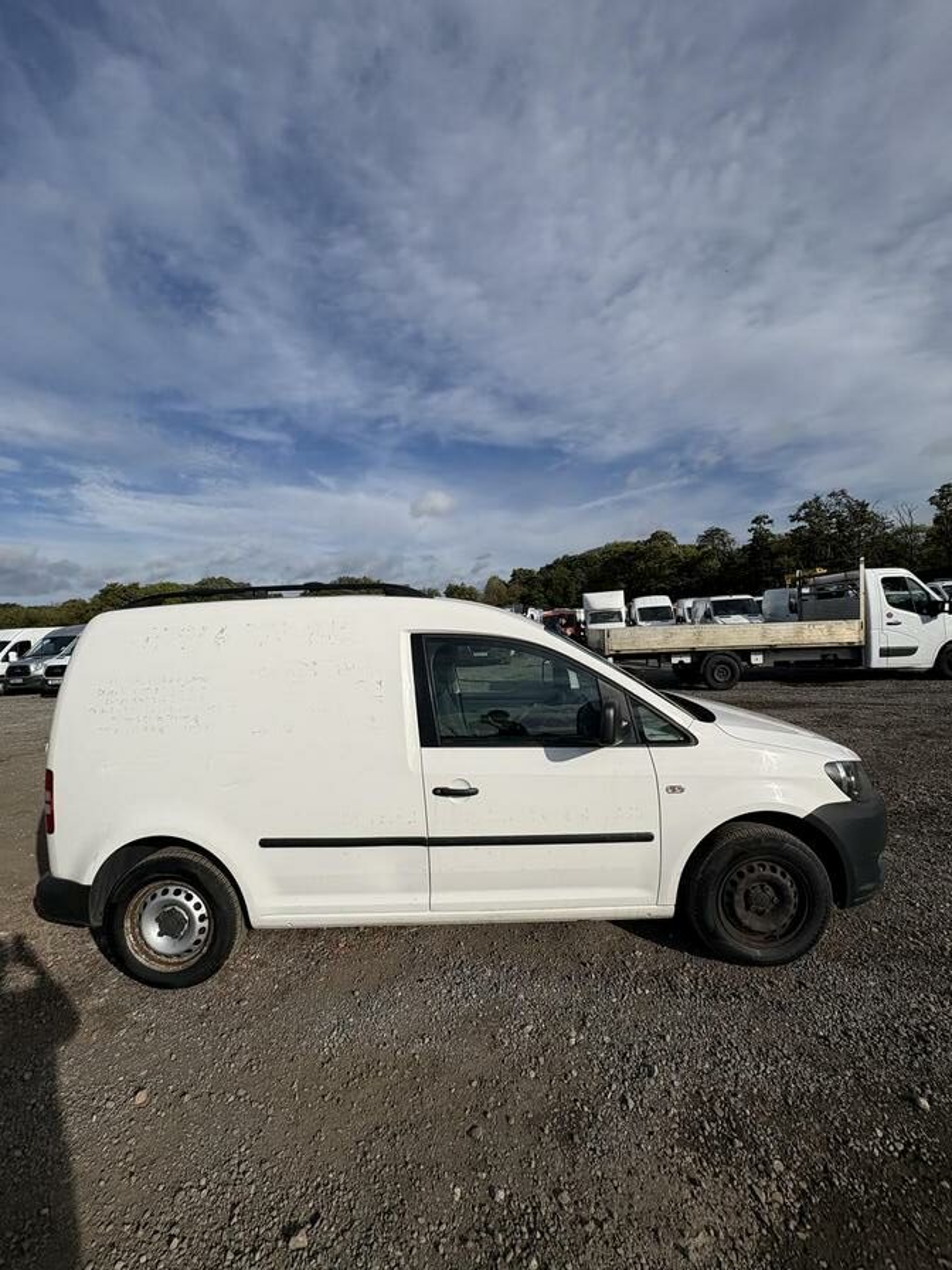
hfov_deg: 85.7
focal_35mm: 14
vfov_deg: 102.1
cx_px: 476
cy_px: 635
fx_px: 513
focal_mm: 2.22
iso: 50
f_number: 2.2
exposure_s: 1/4630
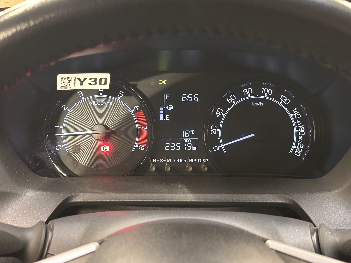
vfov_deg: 30.3
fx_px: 487
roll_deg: -0.4
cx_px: 176
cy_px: 132
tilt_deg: -19.1
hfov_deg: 39.7
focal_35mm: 48
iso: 800
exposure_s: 1/20
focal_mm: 6.86
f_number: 1.78
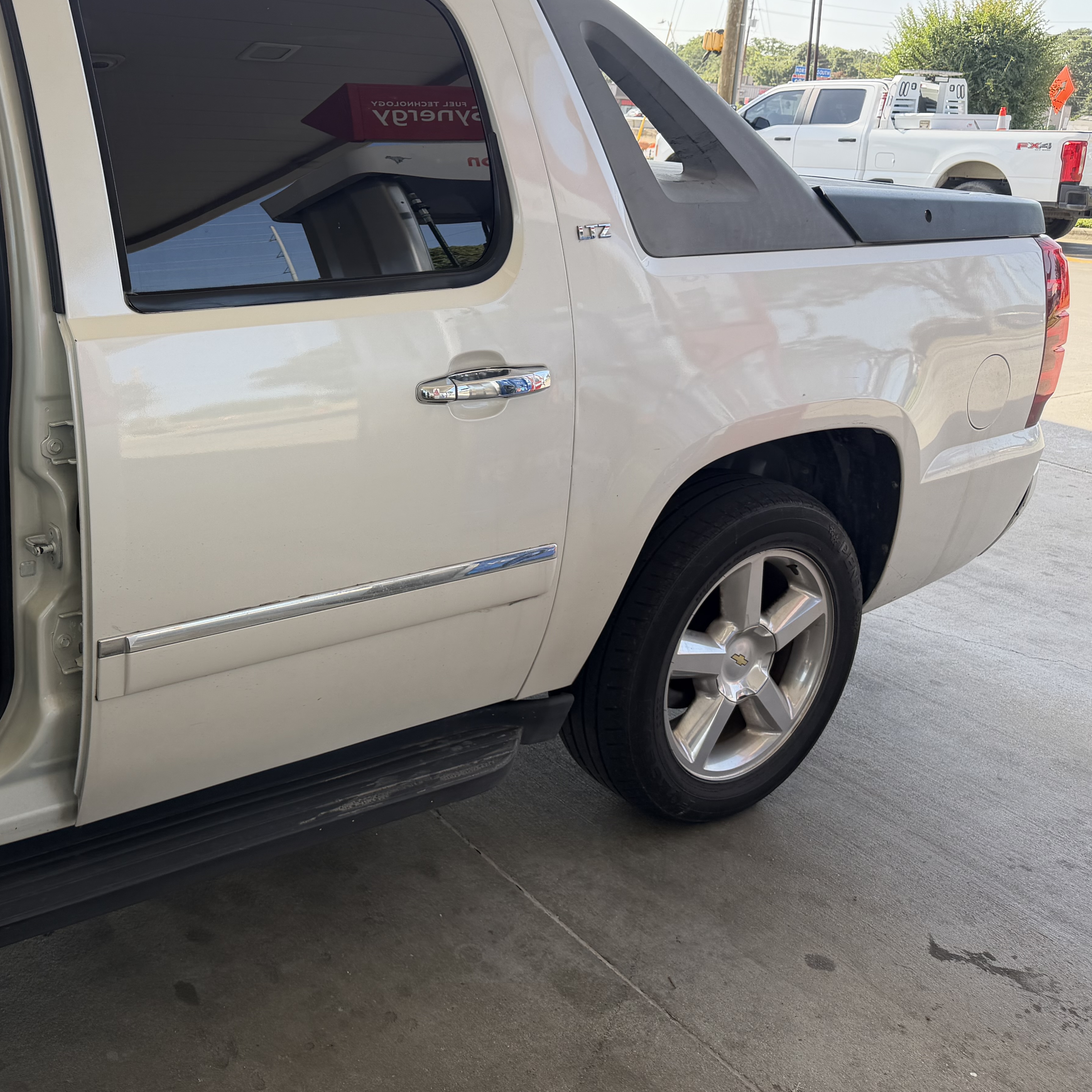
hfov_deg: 47.3
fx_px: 1213
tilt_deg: -17.6
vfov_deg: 48.2
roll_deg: -4.2
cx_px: 325
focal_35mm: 34
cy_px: 443
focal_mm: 6.76
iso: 80
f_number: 1.78
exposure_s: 1/543
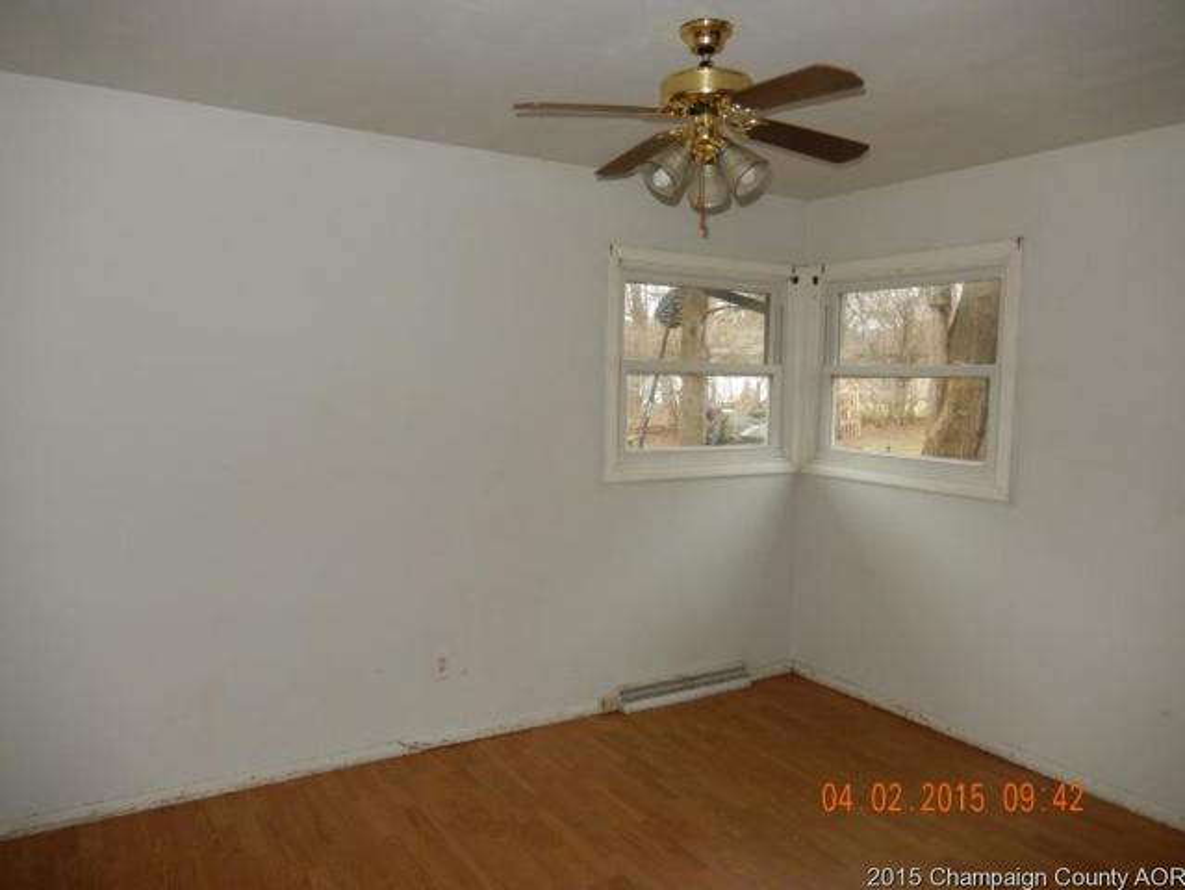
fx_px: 856
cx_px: 592
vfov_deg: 54.9
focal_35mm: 25
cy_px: 445
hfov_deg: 69.4
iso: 200
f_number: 3.4
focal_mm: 4.5
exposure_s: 1/30
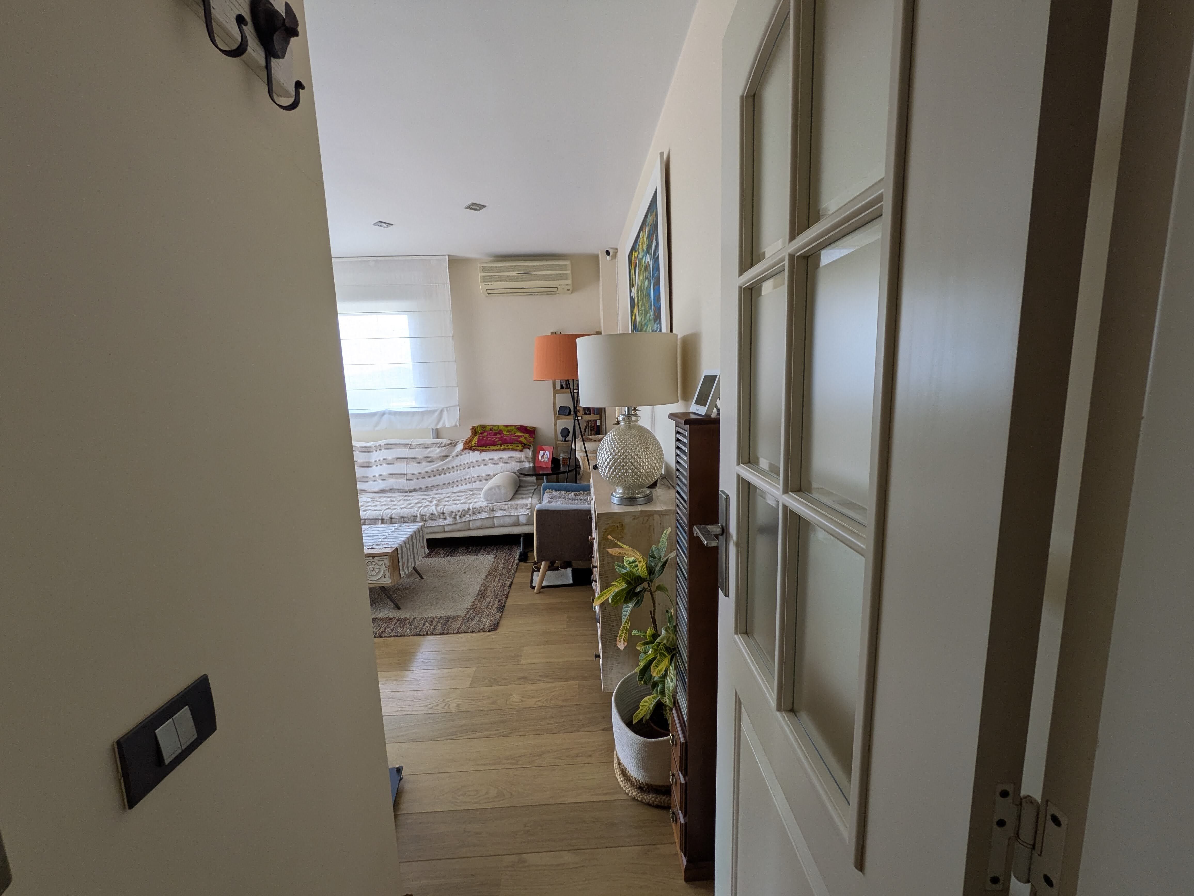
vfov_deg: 85.7
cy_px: 448
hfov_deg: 102.0
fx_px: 483
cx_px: 597
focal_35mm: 14
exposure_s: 1/124
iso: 50
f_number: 2.2
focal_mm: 1.83
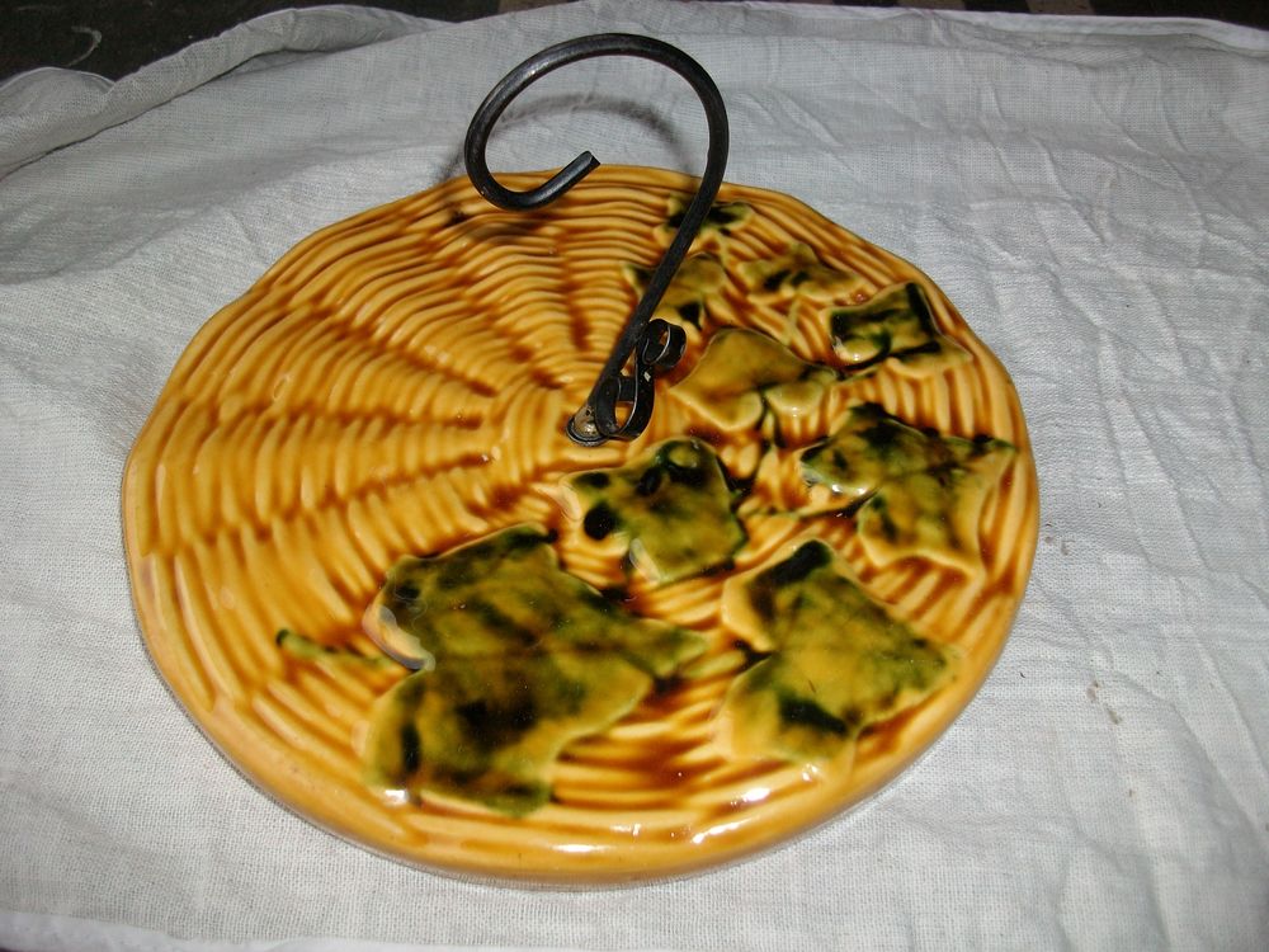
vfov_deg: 44.2
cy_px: 476
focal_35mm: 32
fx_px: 1173
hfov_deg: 56.8
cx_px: 634
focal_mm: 5.7
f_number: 2.9
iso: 125
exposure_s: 1/40
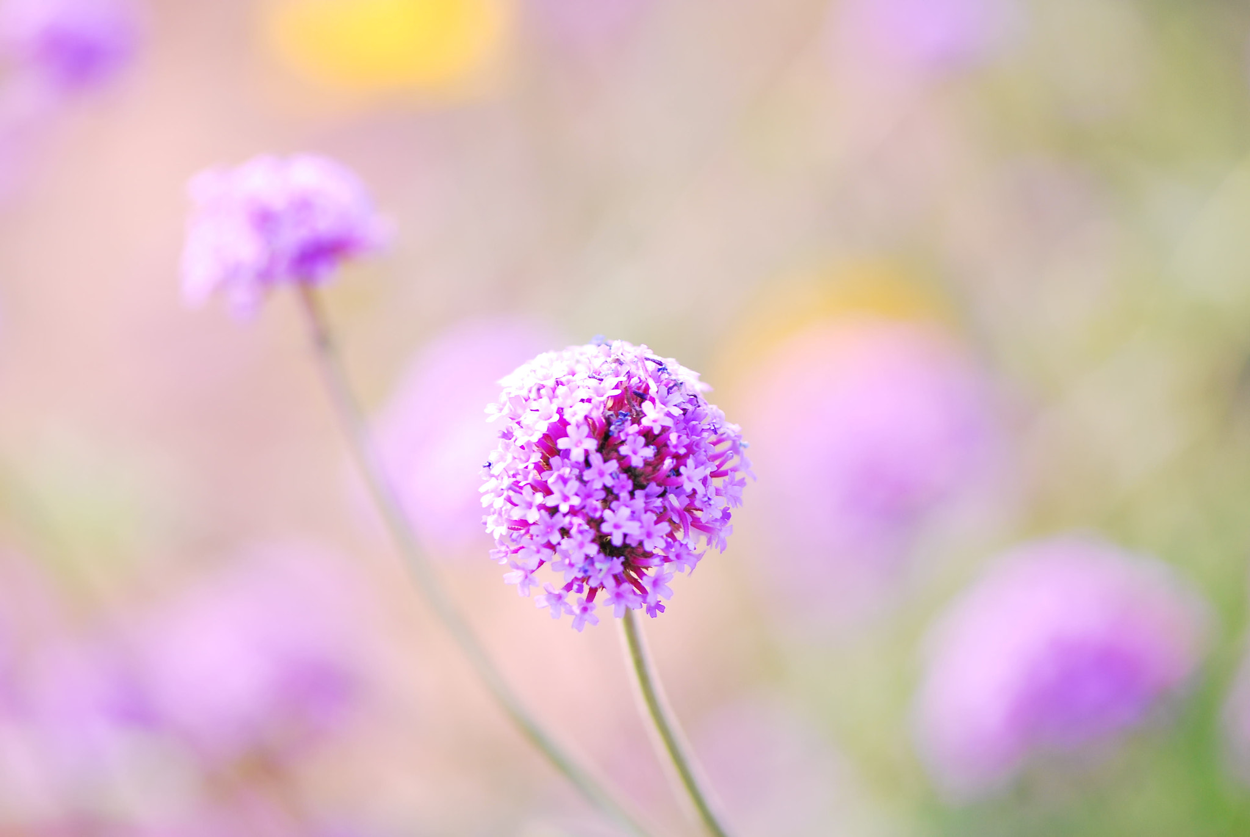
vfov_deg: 8.7
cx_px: 625
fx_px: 5475
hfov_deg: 13.0
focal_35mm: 158
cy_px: 418
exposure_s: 1/200
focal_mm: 105
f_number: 3.2
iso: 100
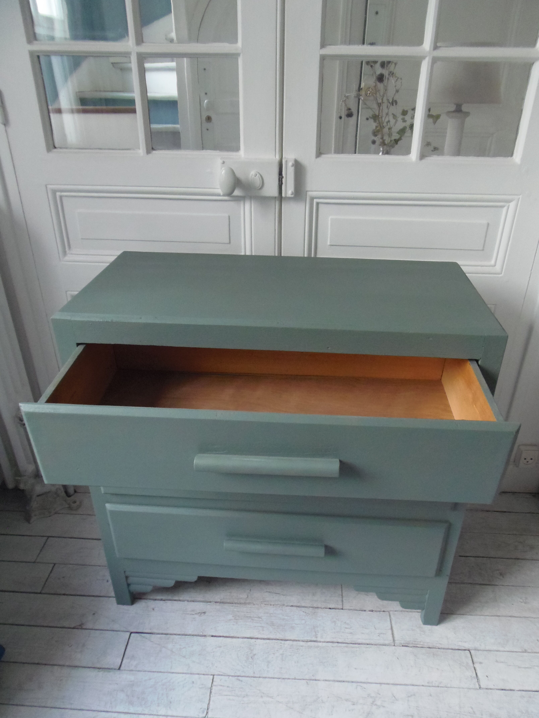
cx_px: 270
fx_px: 498
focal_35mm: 24
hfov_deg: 56.8
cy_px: 359
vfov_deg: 71.6
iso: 320
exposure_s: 1/30
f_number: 2.9
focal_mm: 4.3
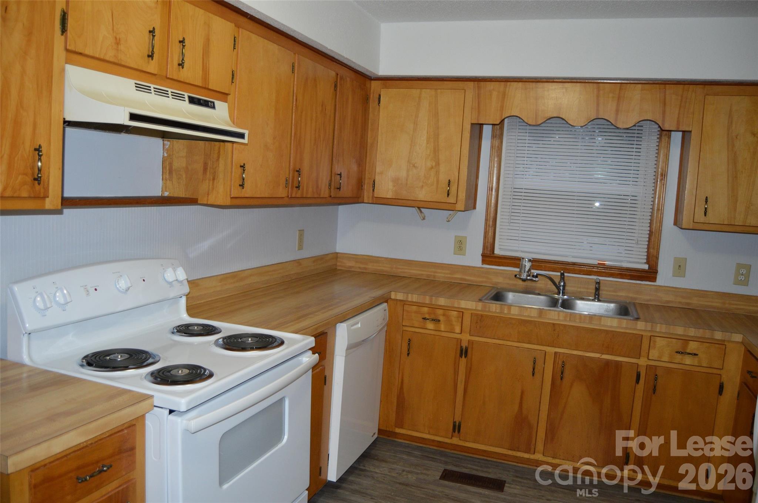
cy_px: 252
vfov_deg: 47.8
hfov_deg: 67.4
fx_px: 568
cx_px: 379
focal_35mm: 27
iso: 720
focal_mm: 18
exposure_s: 1/60
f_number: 3.5
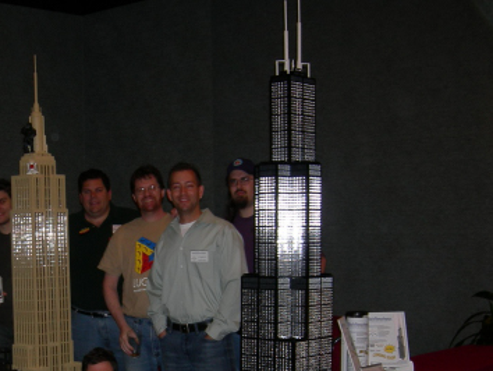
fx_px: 926
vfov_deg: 22.3
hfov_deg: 28.9
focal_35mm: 65
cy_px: 301
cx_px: 71
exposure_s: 1/60.1
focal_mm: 7.5
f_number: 2.7
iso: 114
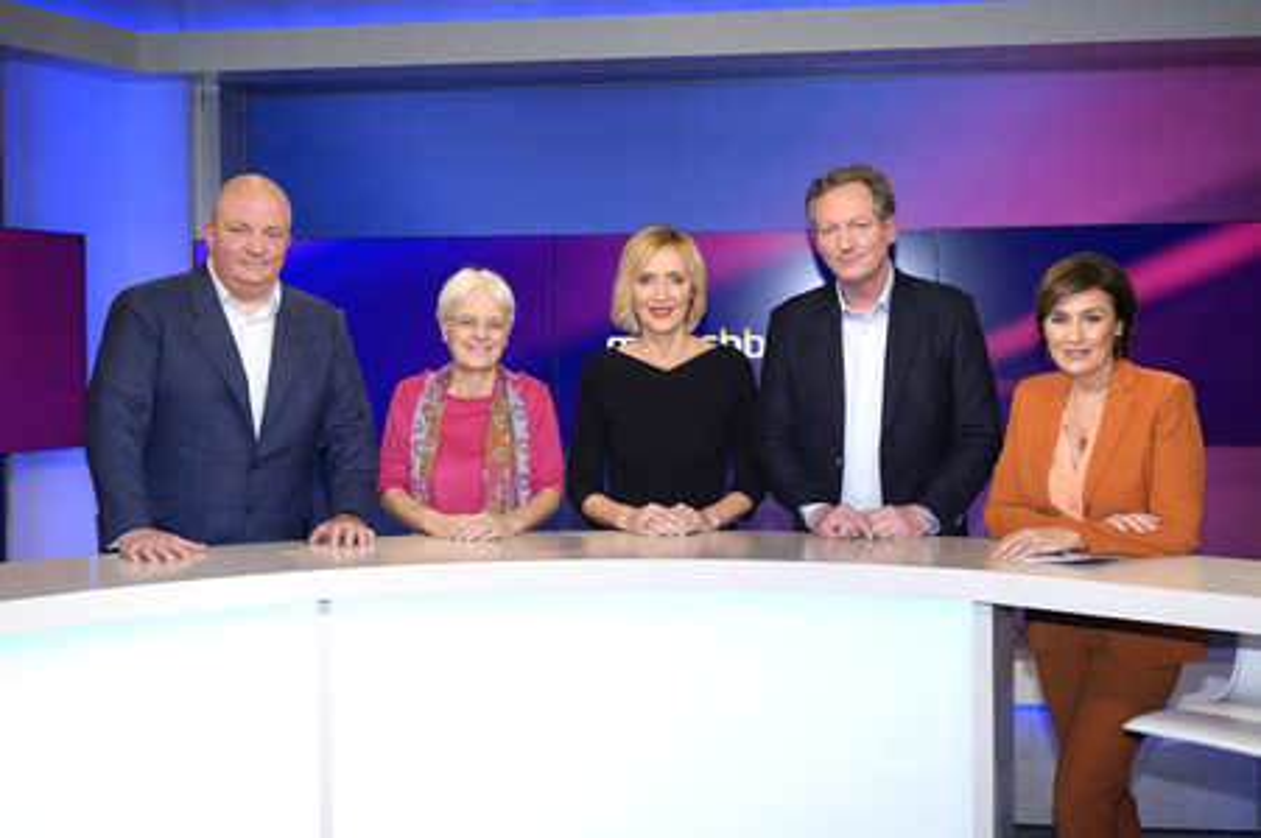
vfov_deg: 32.6
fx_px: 1435
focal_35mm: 41
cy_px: 419
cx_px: 630
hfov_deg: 47.4
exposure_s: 1/125
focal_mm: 41
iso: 1600
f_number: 5
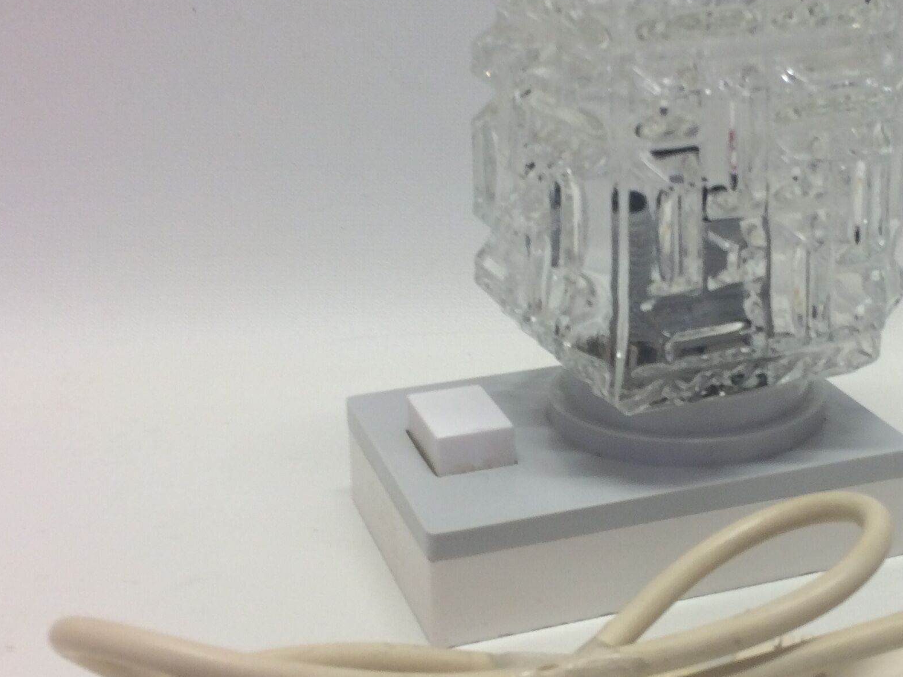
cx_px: 702
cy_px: 344
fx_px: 1565
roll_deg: -0.3
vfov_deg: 24.4
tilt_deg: -19.1
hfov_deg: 31.5
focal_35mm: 60
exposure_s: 1/50
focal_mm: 4.15
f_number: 2.2
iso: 40
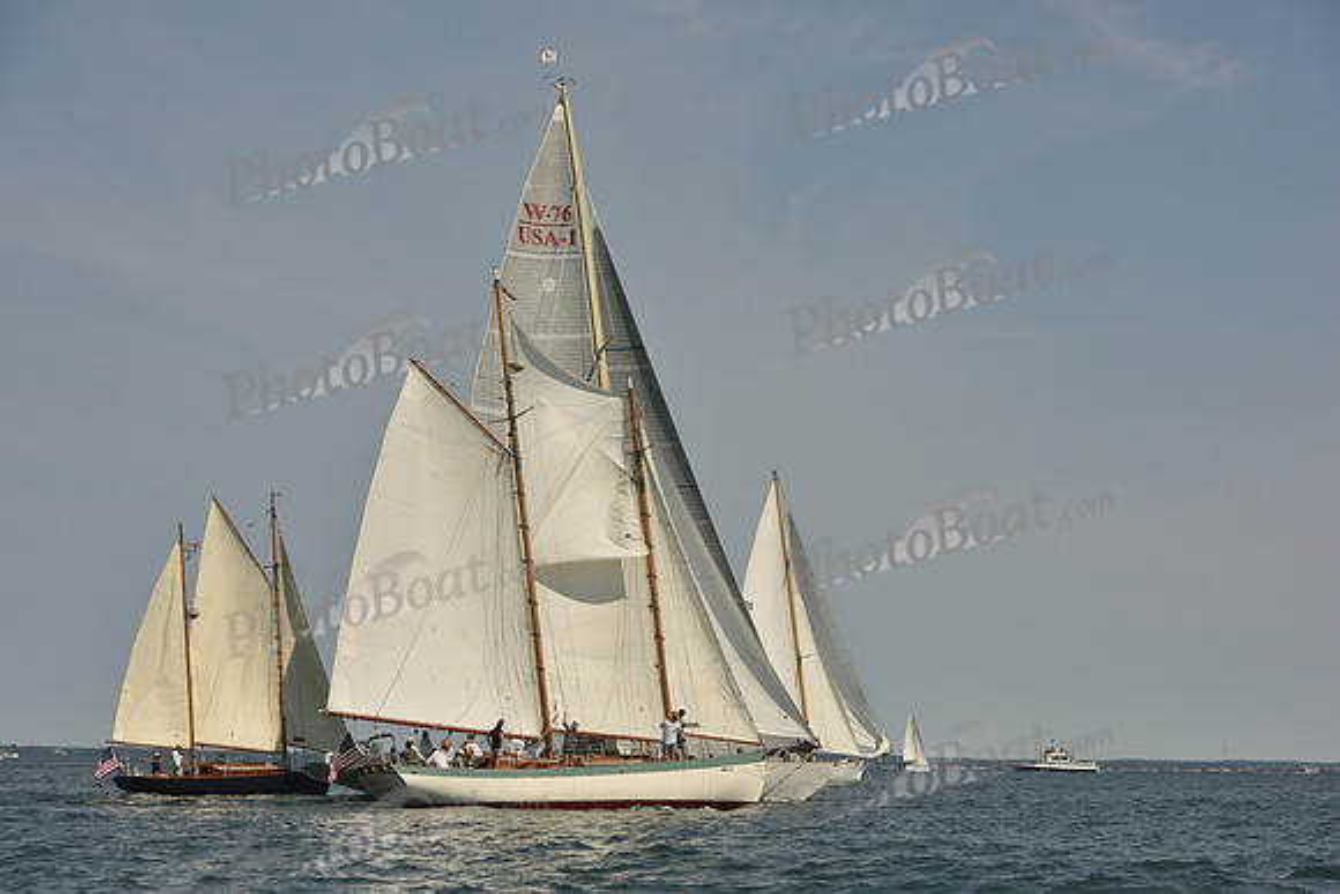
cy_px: 447
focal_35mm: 70
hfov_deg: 28.8
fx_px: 2606
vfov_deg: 19.5
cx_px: 670
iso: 320
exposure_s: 1/1250
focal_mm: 70
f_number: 9
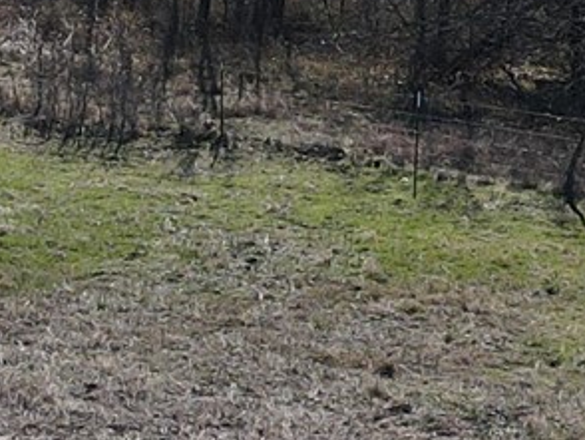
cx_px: 553
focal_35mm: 167
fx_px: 2825
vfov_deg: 8.9
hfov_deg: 11.7
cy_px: 321
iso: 100
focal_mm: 4.5
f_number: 2.8
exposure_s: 1/640
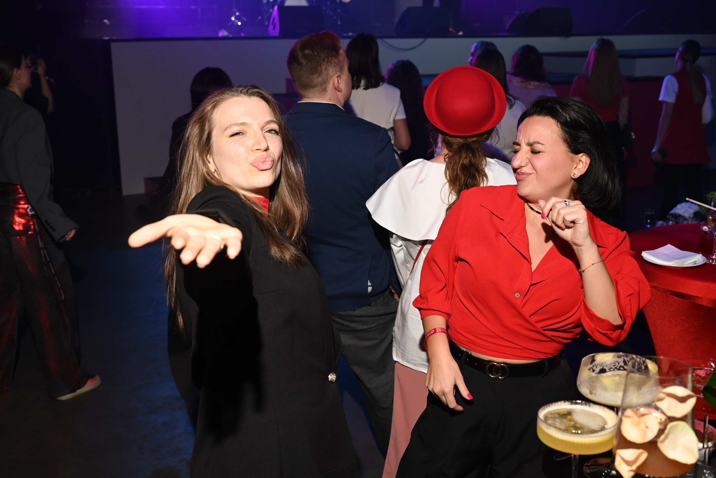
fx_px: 835
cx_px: 358
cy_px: 239
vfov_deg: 31.9
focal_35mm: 42
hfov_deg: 46.4
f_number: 6.3
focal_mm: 42
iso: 640
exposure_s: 1/160
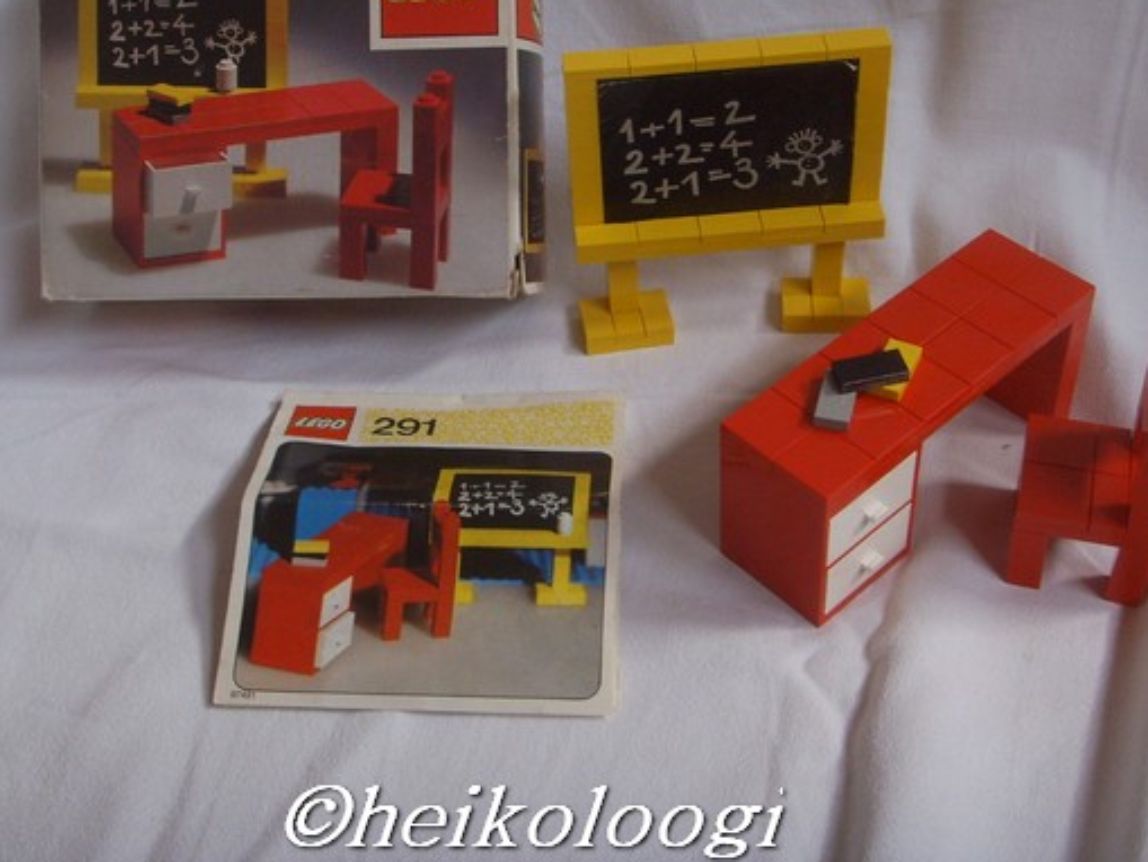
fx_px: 1625
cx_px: 537
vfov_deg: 29.6
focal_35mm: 49
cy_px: 336
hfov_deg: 38.9
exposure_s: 1/45
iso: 120
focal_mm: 6.6
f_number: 3.5
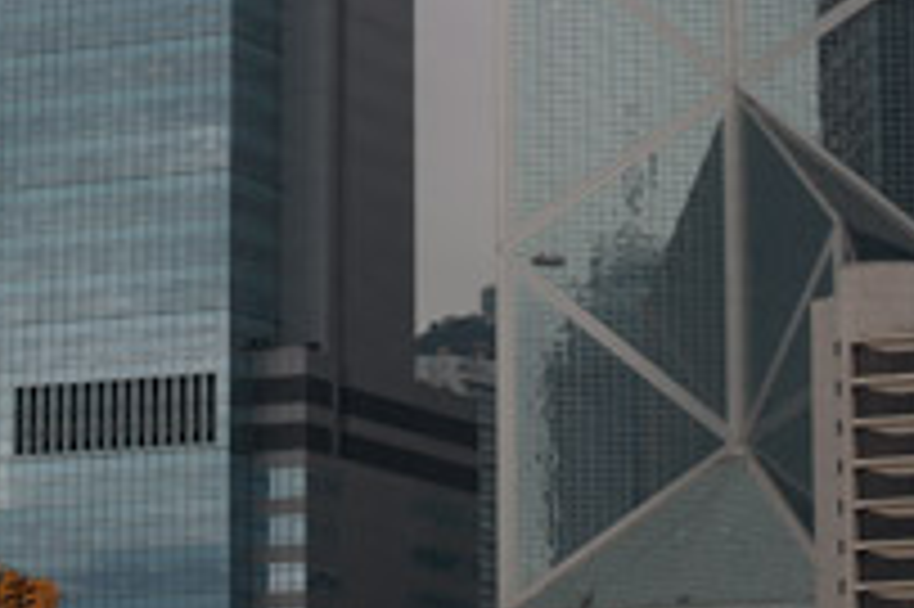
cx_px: 185
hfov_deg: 10.4
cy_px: -77
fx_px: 4997
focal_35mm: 197
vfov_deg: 6.9
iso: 200
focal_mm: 50
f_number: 9
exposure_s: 1/250
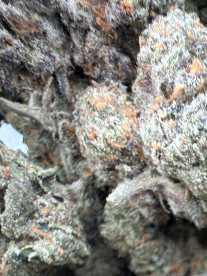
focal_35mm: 49
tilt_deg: -64.6
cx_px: 305
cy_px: 399
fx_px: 390
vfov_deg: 28.1
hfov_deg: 23.9
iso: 50
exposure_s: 1/66
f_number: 2.2
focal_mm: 2.22
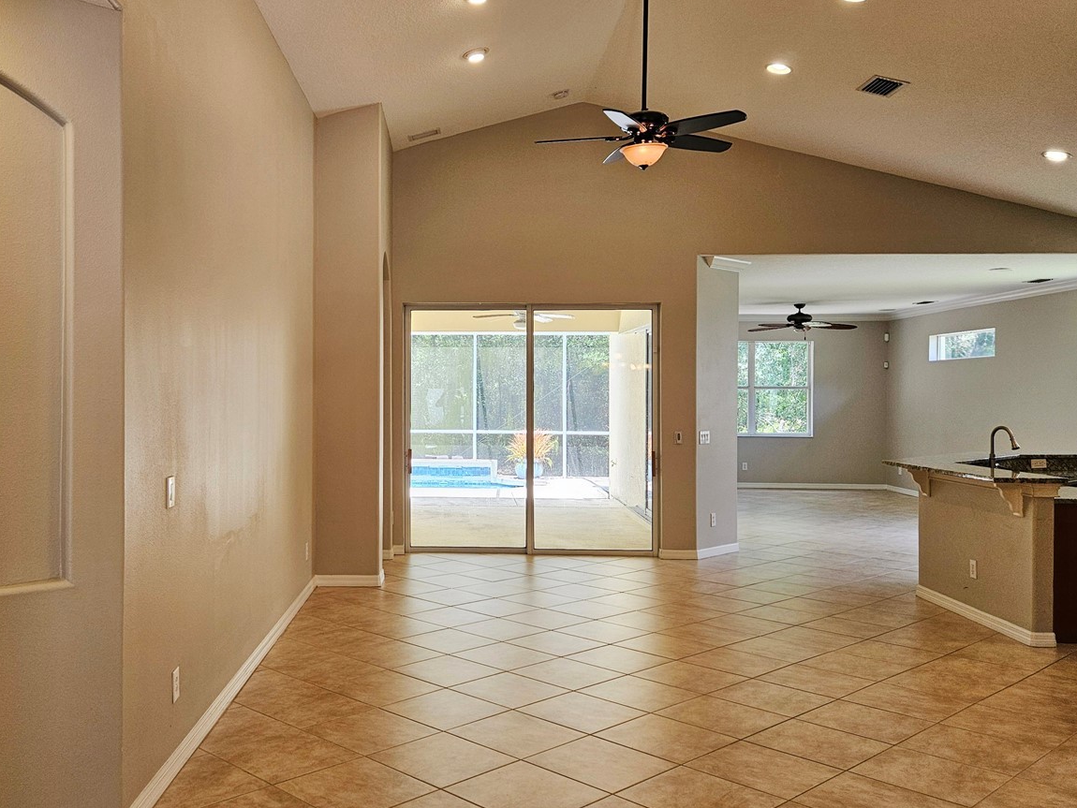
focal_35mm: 32
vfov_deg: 44.2
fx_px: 996
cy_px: 382
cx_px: 417
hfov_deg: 56.3
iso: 80
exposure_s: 1/120
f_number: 1.8
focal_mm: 5.4
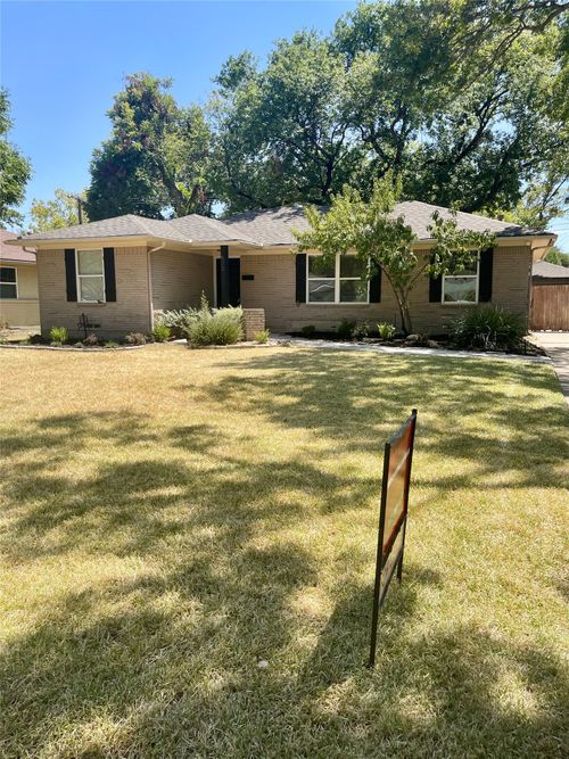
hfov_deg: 54.9
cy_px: 380
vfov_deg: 69.4
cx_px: 284
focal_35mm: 25
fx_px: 548
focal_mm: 5.1
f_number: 1.6
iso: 32
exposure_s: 1/1795
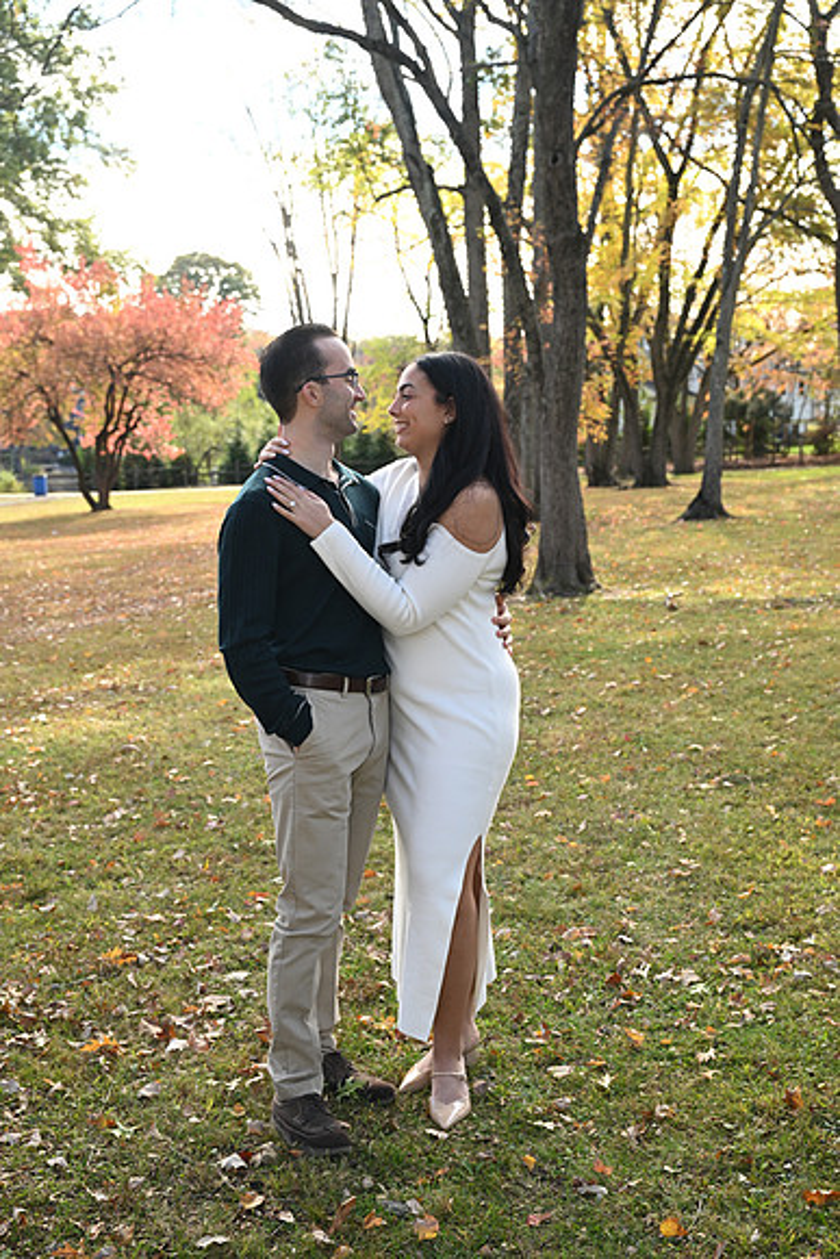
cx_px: 420
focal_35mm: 47
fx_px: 1644
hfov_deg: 28.7
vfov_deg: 41.9
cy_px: 630
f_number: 6.3
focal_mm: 47
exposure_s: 1/80
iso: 200
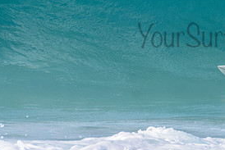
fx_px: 9917
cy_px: 28
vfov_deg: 0.9
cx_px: 223
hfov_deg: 1.3
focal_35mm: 1586
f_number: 5.6
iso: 360
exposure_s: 1/2000
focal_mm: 500
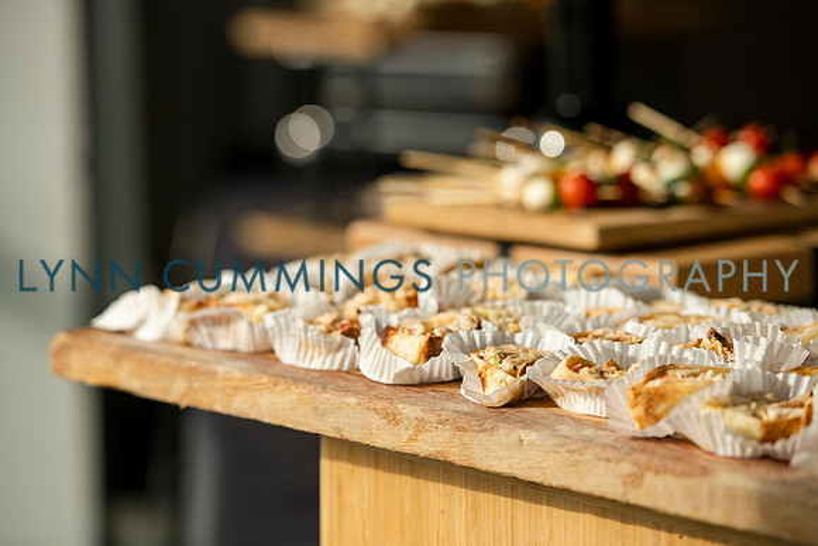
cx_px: 419
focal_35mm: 157
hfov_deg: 13.1
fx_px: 3561
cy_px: 272
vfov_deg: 8.8
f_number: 3.5
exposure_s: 1/400
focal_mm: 150
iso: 160
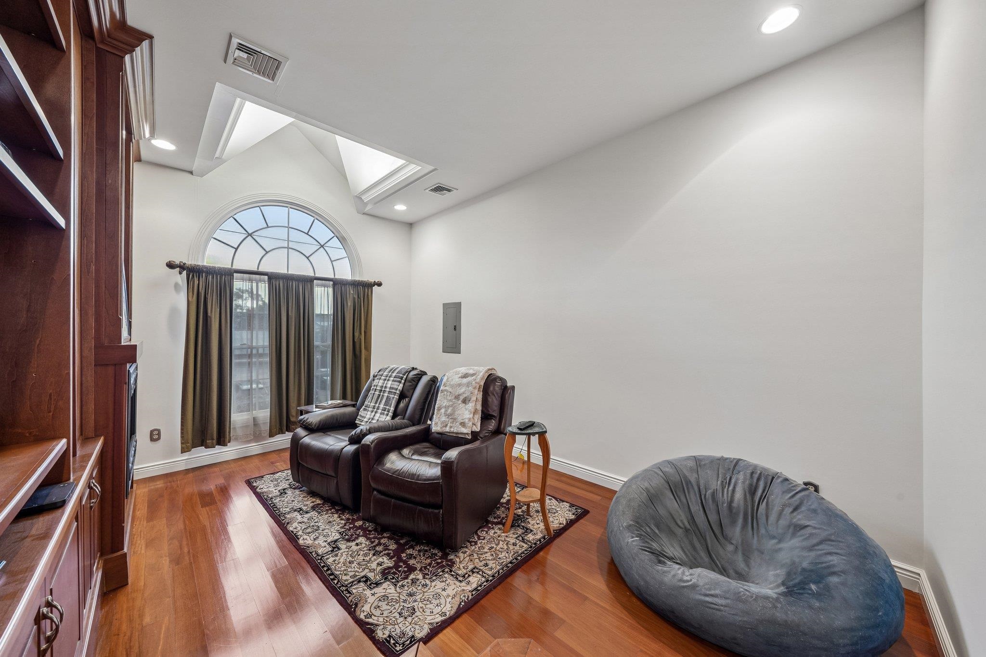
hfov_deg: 112.6
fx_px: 329
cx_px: 493
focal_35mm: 12
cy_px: 328
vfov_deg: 90.0
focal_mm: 12
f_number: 9
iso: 200
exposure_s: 1/2
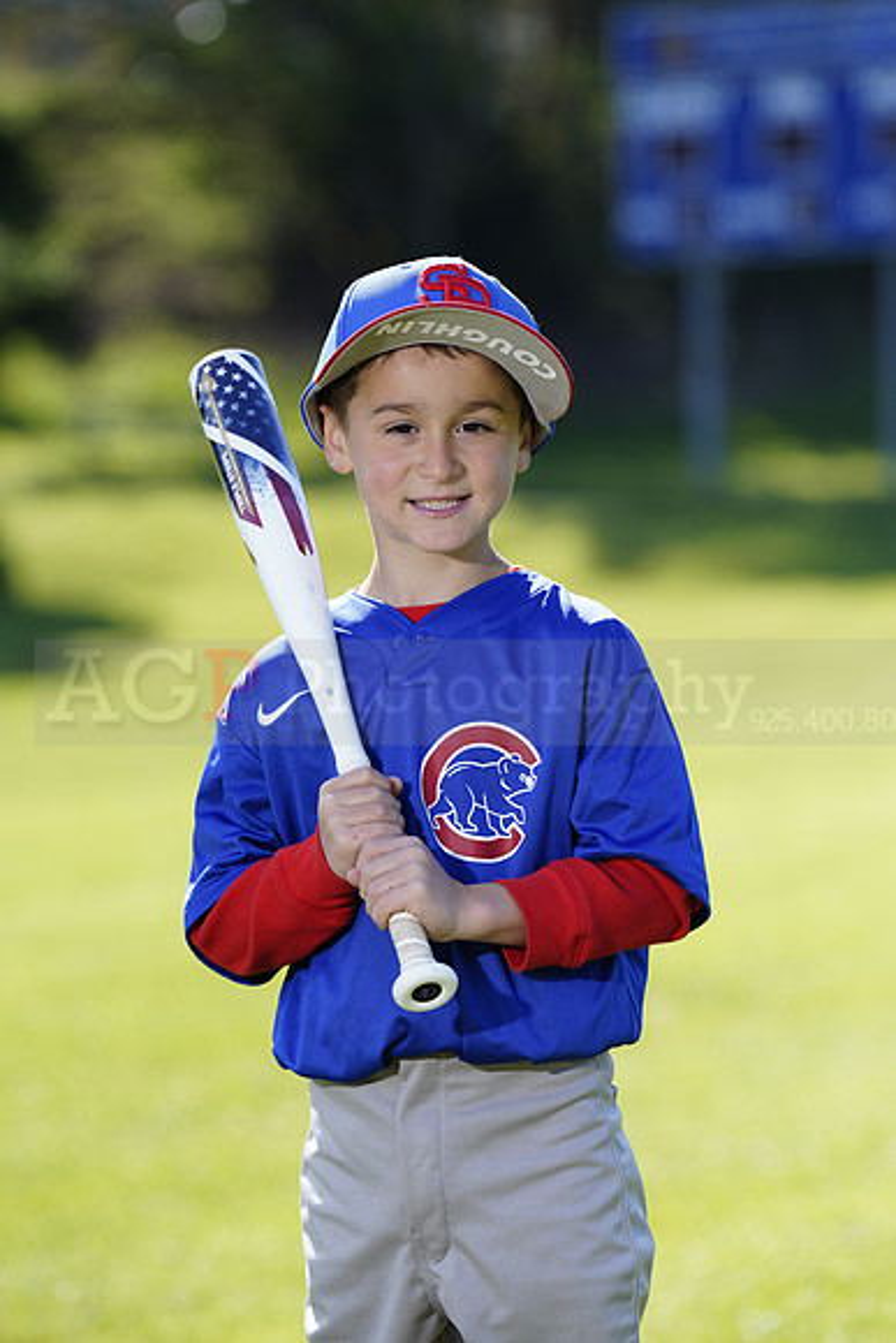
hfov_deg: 7.0
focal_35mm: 197
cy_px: 672
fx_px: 7350
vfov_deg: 10.4
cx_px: 448
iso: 100
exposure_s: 1/250
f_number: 5
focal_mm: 197
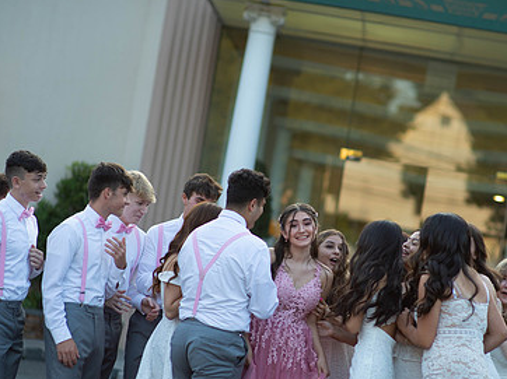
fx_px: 1917
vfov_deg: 11.3
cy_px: 266
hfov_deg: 15.1
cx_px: 310
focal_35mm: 131
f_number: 2
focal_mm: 85
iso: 250
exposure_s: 1/1000
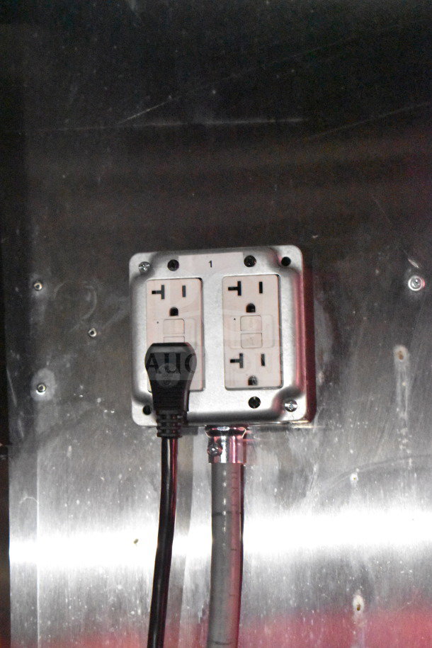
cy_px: 324
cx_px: 216
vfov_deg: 24.6
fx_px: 1485
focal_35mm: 82
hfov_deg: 16.6
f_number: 5.6
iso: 20000
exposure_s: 1/100
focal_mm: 55
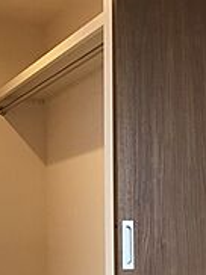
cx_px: 73
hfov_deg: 19.8
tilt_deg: +6.0
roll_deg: +0.8
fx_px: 589
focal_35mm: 74
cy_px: 205
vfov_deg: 26.0
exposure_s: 1/30
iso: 25
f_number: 1.8
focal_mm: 3.99
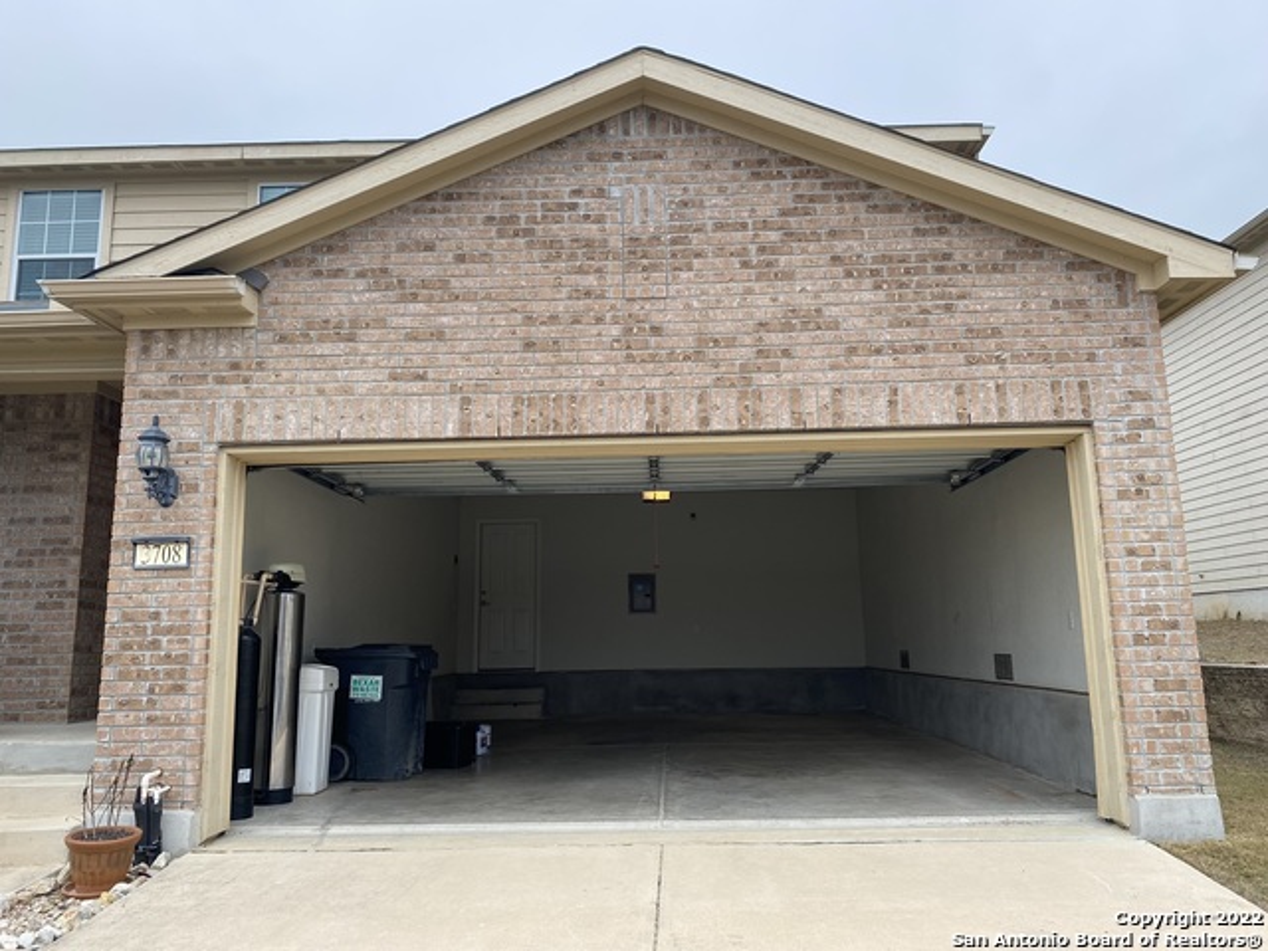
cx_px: 634
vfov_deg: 53.1
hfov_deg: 67.3
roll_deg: -0.2
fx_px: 952
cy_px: 476
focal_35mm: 26
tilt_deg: +10.5
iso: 32
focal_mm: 4.25
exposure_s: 1/613
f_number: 1.8
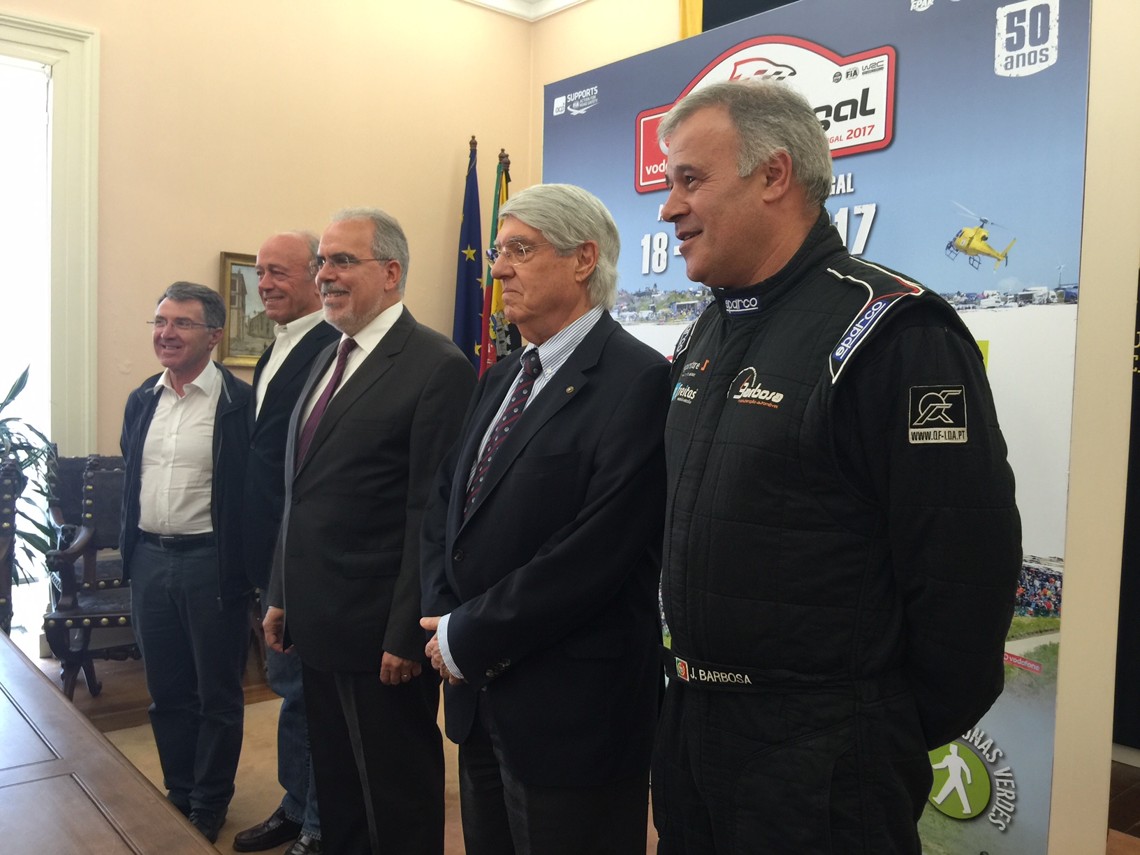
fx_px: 955
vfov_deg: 48.2
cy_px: 428
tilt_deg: -2.7
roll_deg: -1.9
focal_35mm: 29
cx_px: 570
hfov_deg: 61.7
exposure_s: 1/17
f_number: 2.2
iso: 50
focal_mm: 4.15
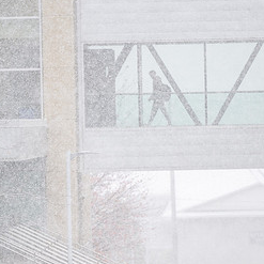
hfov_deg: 4.4
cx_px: 115
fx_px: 3451
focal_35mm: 400
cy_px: 201
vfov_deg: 4.4
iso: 800
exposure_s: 1/800
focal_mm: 200
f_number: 2.8
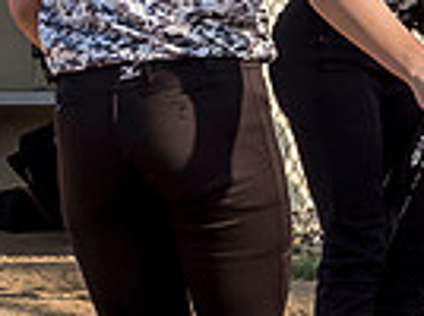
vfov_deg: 1.7
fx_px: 10478
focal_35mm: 857
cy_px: -93
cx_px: 823
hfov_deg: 2.3
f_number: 6.3
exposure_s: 1/1000
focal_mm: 56
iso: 400
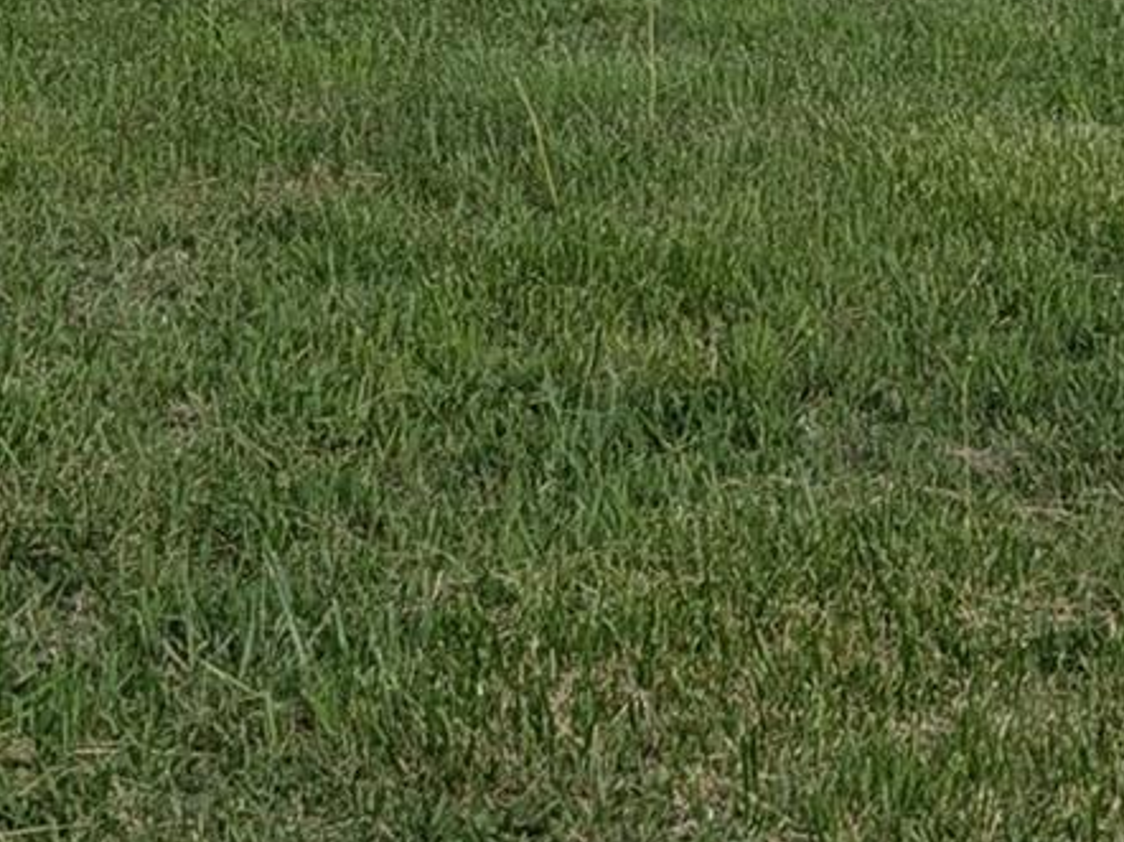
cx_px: 921
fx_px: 3602
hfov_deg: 17.6
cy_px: -41
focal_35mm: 111
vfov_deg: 13.1
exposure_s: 1/481
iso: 23
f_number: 1.68
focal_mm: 6.9
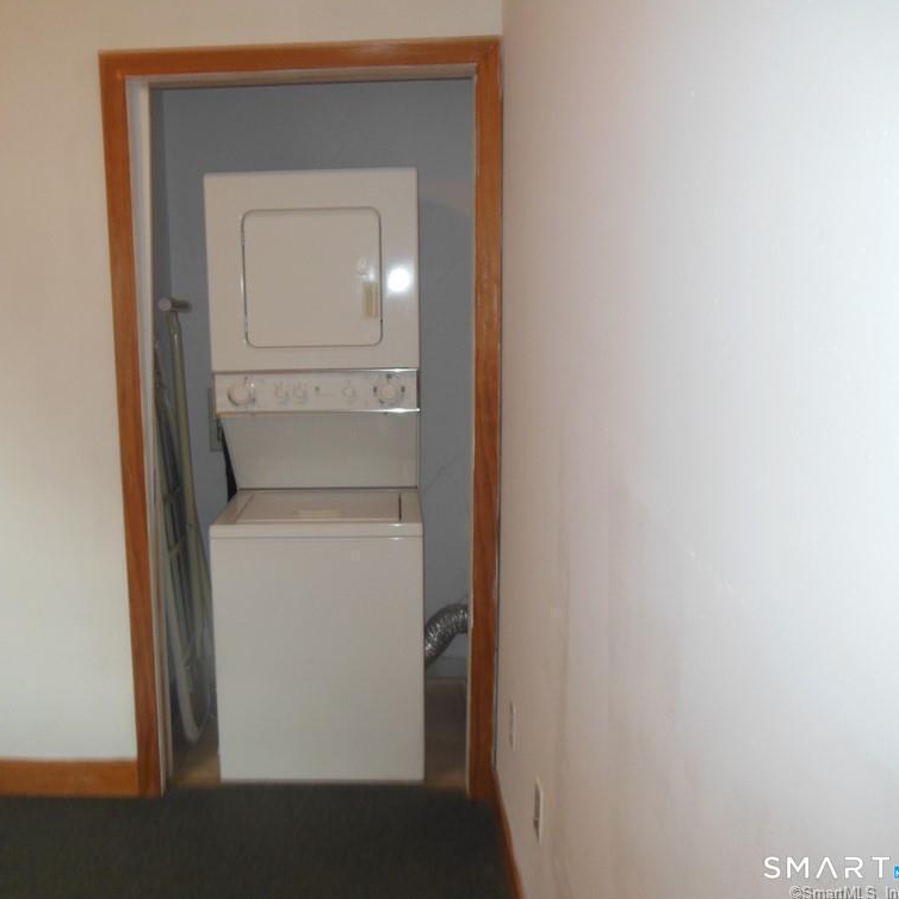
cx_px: 351
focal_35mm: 30
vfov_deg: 54.0
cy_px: 446
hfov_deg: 53.6
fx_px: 881
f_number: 3.2
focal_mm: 4.5
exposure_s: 1/25
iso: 200
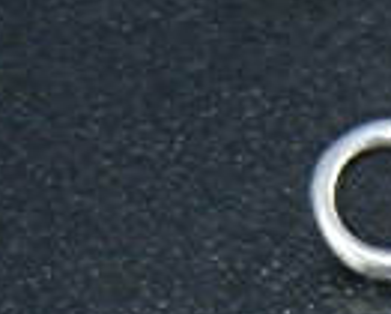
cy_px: 595
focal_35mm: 281
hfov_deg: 6.6
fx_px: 3254
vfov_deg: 5.4
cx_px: 863
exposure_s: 1/30
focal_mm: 10.6
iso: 382
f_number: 4
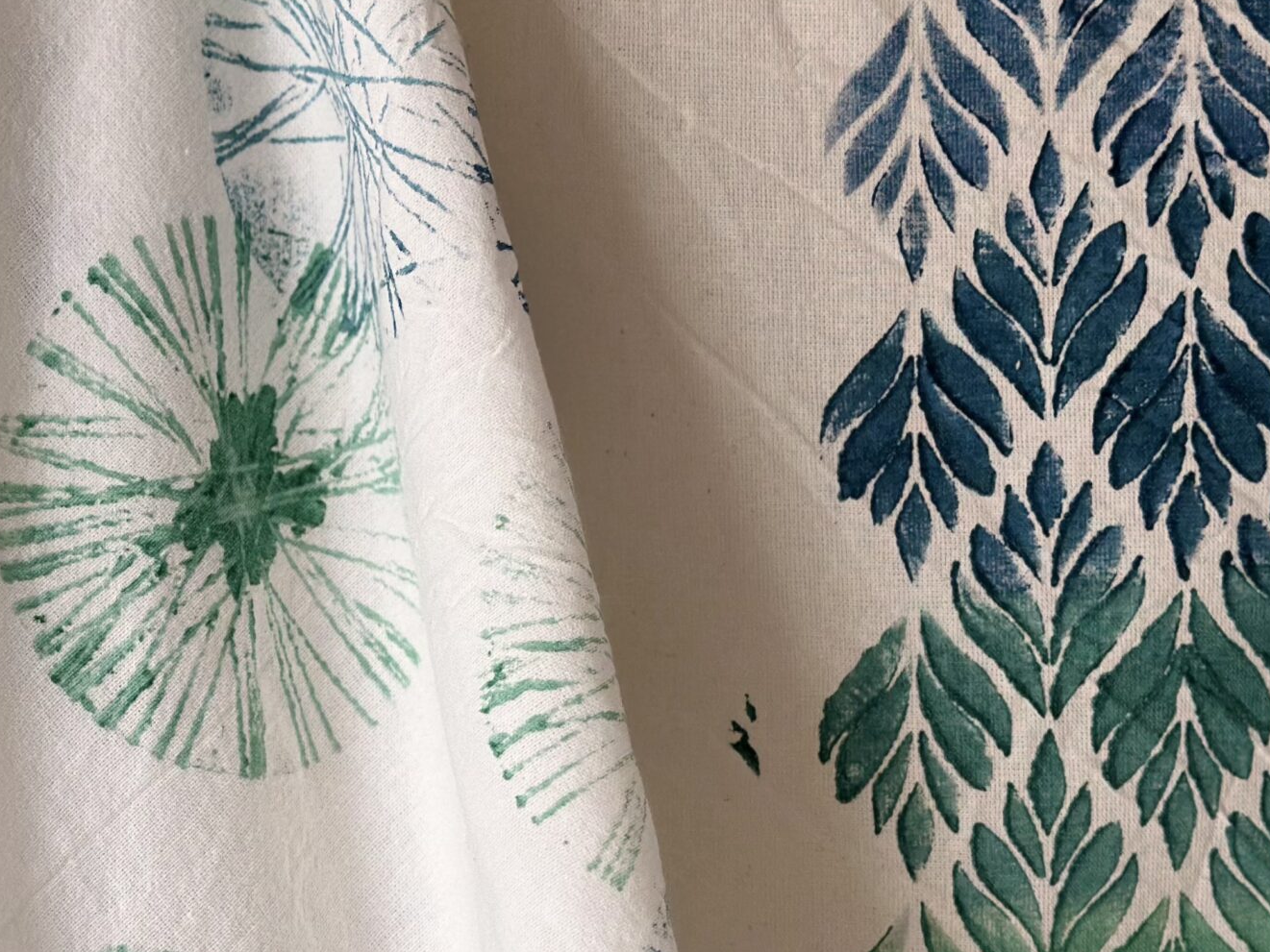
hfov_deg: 20.8
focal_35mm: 93
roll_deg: -0.9
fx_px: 3412
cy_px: 576
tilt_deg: +1.6
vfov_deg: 15.9
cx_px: 250
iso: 100
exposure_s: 1/153
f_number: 1.78
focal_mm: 6.86
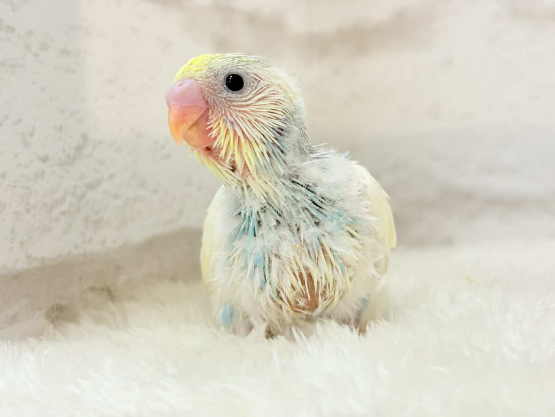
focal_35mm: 52
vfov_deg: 28.0
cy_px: 208
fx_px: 834
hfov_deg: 36.8
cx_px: 278
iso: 64
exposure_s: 1/100
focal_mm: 5.96
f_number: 1.6
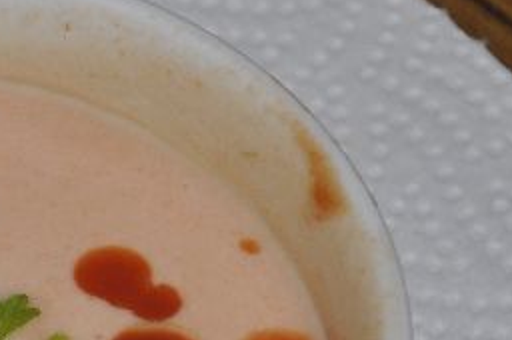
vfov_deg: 2.8
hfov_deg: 4.2
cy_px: 331
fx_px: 6996
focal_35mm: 493
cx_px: -150
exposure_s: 1/60
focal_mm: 105
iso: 400
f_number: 5.6
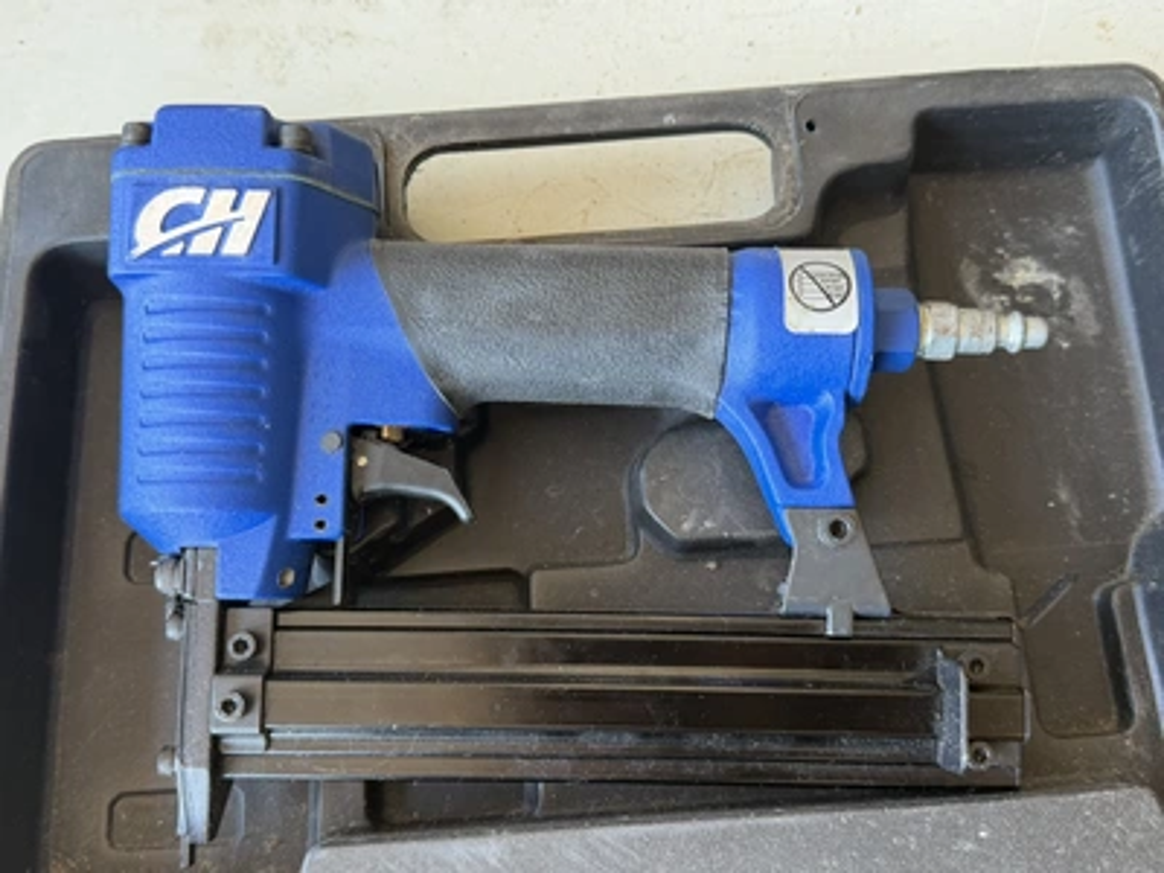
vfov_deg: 40.7
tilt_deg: -72.2
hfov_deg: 52.6
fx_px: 1177
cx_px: 582
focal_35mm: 35
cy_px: 436
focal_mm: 6.76
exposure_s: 1/121
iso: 125
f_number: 1.78
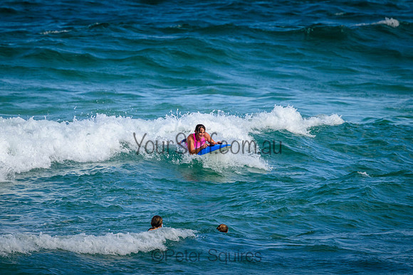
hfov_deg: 2.6
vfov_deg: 1.7
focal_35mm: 800
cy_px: 138
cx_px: 206
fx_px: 9179
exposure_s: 1/2000
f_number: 11
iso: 1250
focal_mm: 800
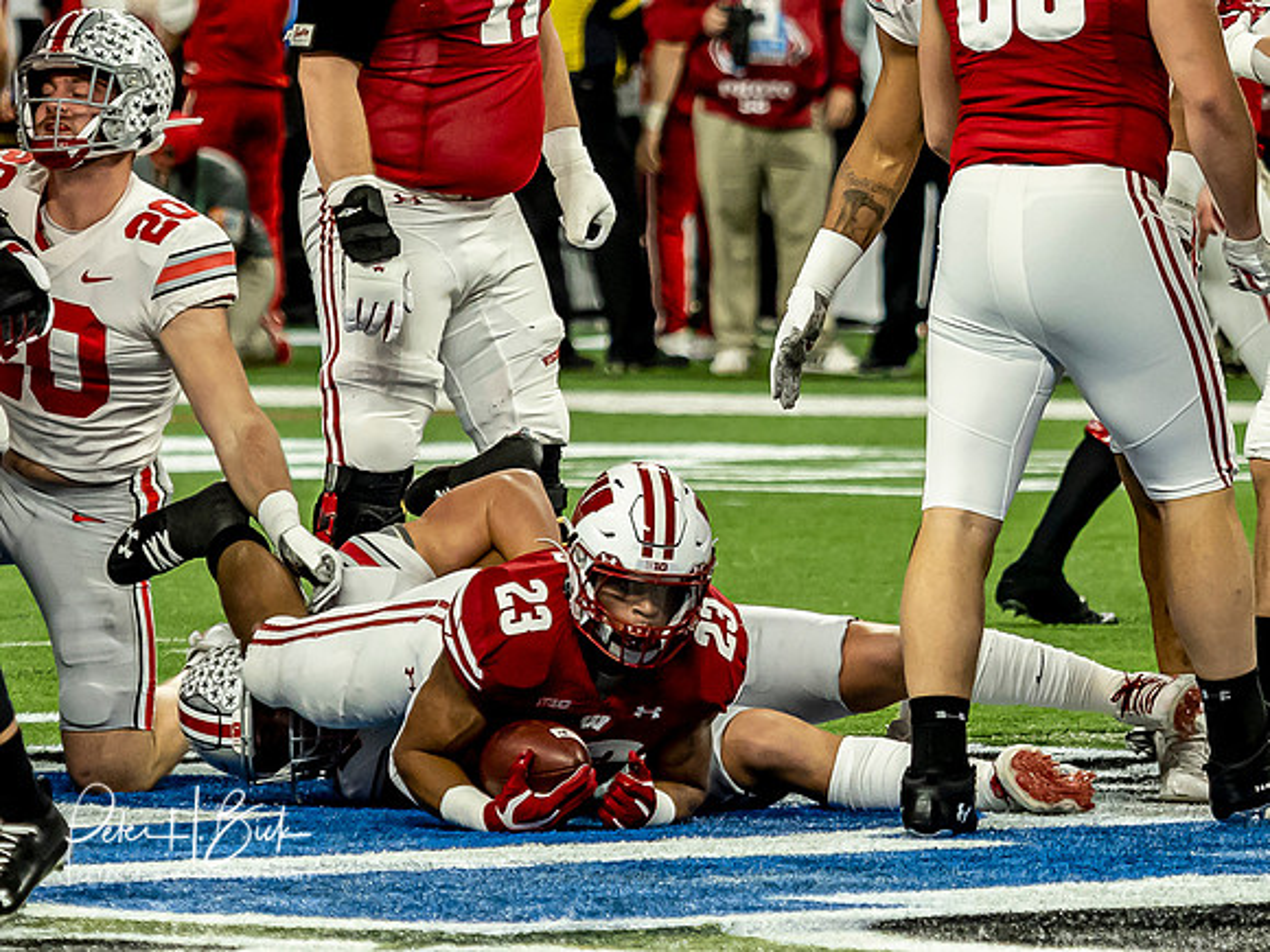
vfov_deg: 2.2
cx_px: 605
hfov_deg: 3.0
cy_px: 645
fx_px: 24554
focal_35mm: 669
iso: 1000
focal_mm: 142
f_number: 2.8
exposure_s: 1/1000
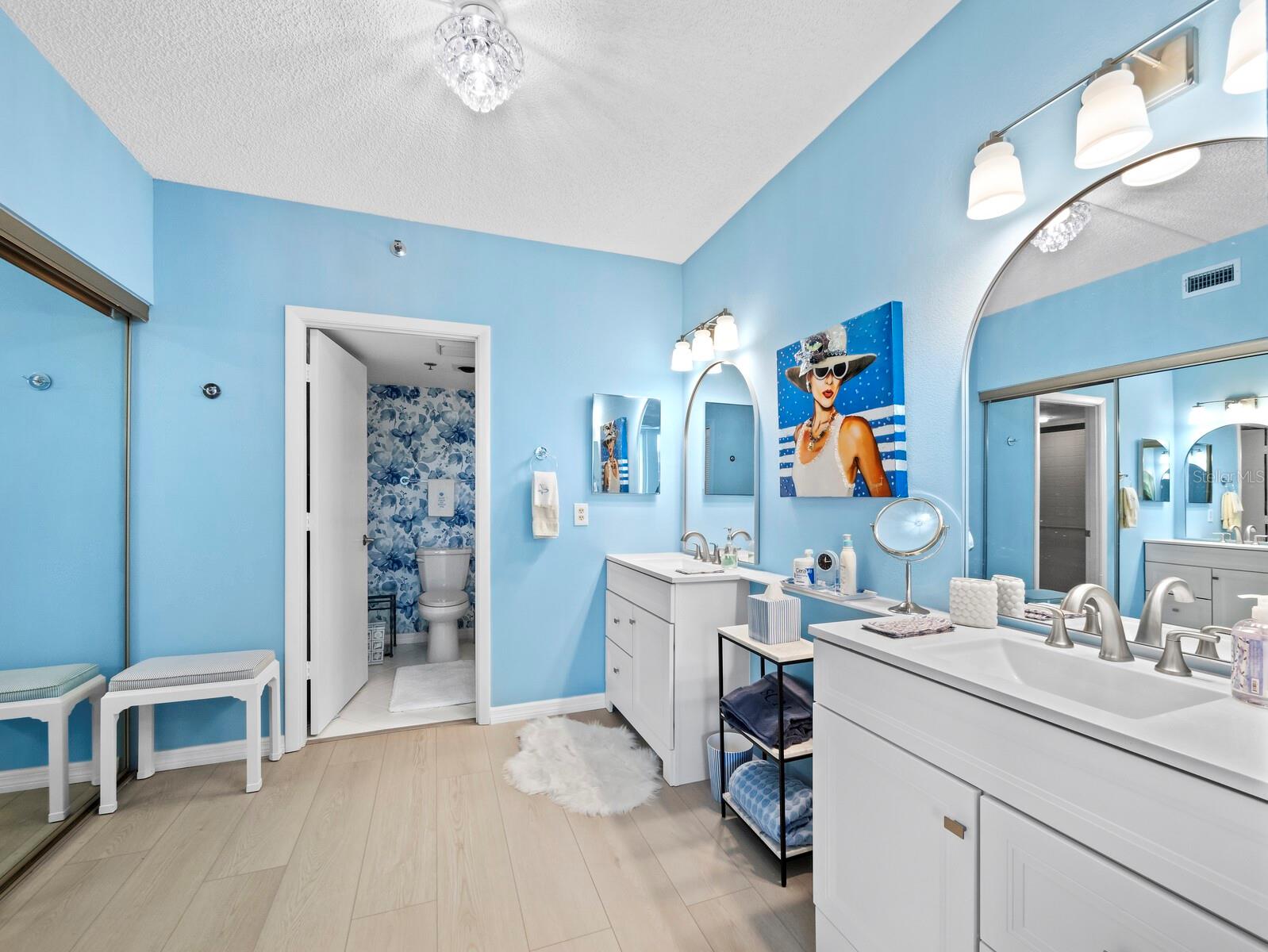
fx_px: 513
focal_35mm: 14
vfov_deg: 85.7
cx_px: 634
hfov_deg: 102.0
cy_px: 476
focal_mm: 7
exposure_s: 1/6
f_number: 9
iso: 500
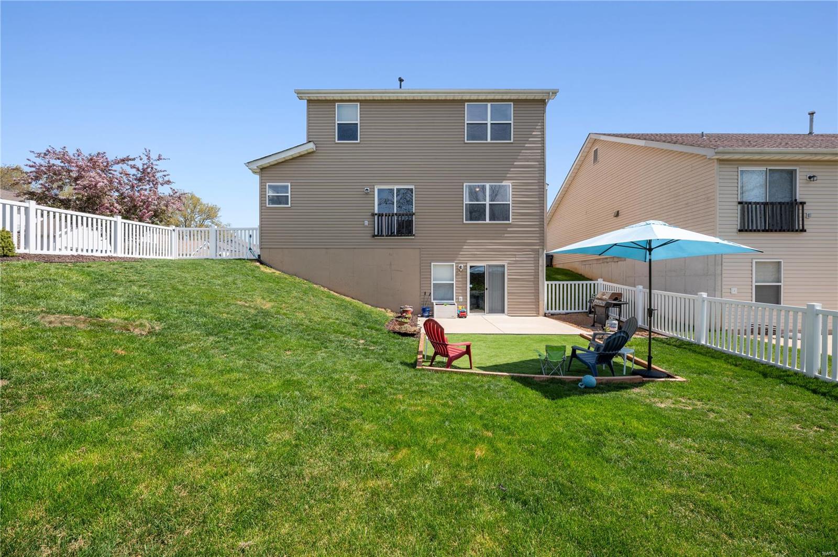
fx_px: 326
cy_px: 278
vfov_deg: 81.1
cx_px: 419
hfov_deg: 104.3
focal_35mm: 14
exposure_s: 1/500
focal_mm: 14
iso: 200
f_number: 8
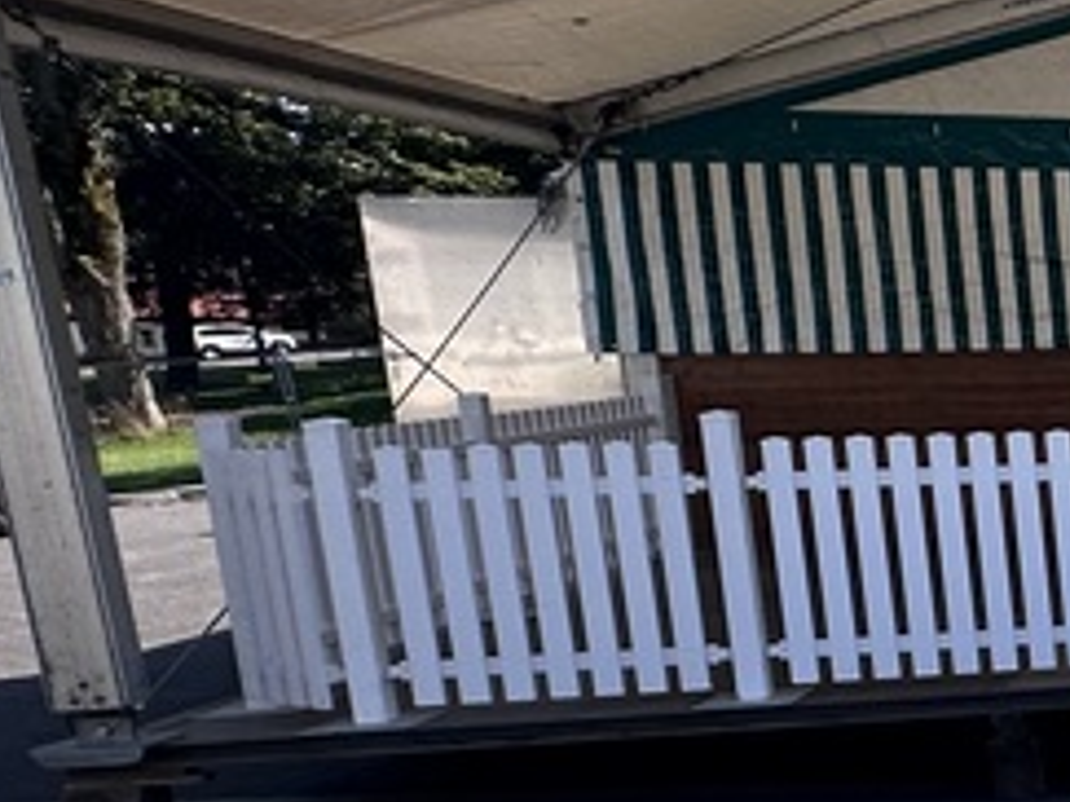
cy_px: 639
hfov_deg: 20.8
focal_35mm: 59
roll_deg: -0.4
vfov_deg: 24.4
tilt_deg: -7.5
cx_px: 1981
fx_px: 1823
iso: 40
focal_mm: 2.22
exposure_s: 1/711
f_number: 2.2
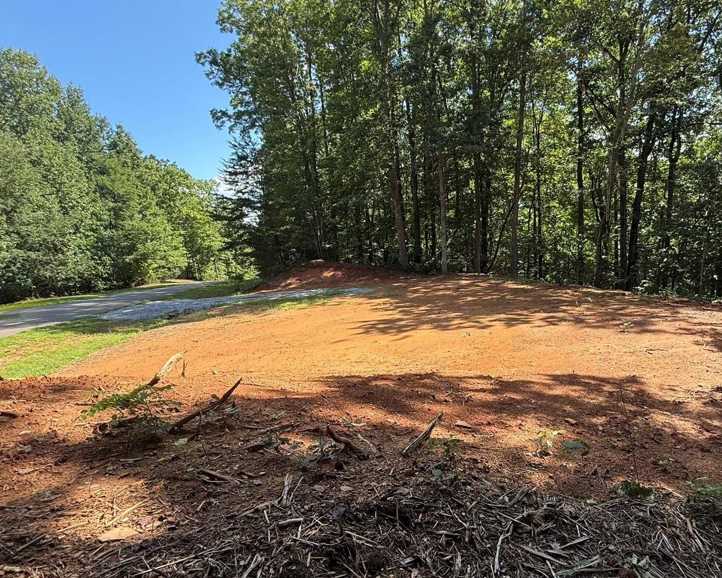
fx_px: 427
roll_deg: +4.3
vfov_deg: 68.0
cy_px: 316
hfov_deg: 79.3
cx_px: 438
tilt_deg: -11.1
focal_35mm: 20
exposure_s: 1/448
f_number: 2.2
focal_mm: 2.22
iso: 50
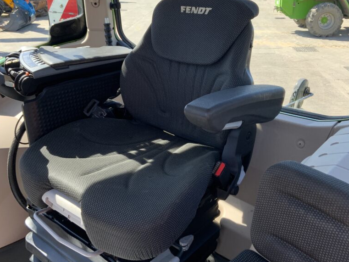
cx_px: 171
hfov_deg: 47.9
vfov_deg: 36.8
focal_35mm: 39
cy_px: 114
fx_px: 393
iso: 16
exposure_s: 1/169
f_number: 1.8
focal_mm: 3
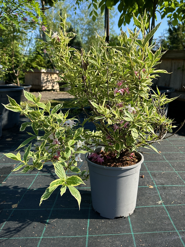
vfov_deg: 63.3
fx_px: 200
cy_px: 110
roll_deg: -0.4
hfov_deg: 49.7
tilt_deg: -9.9
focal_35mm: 28
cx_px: 95
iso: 80
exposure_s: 1/1692
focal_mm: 6.86
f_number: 1.78
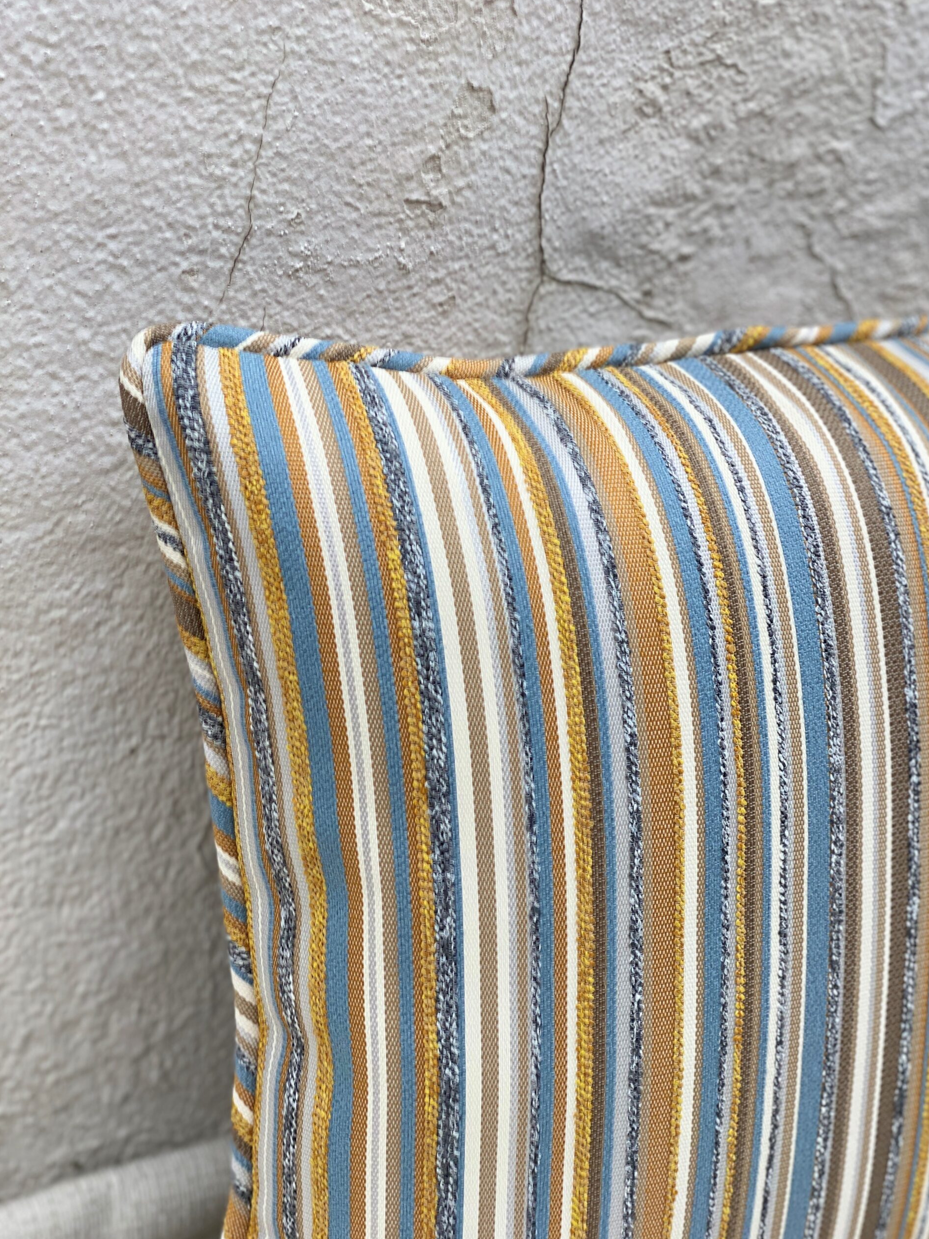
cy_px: 627
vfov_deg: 36.2
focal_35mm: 53
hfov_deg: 27.5
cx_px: 472
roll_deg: -10.3
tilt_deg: -28.0
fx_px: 1897
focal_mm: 6
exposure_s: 1/122
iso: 25
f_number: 2
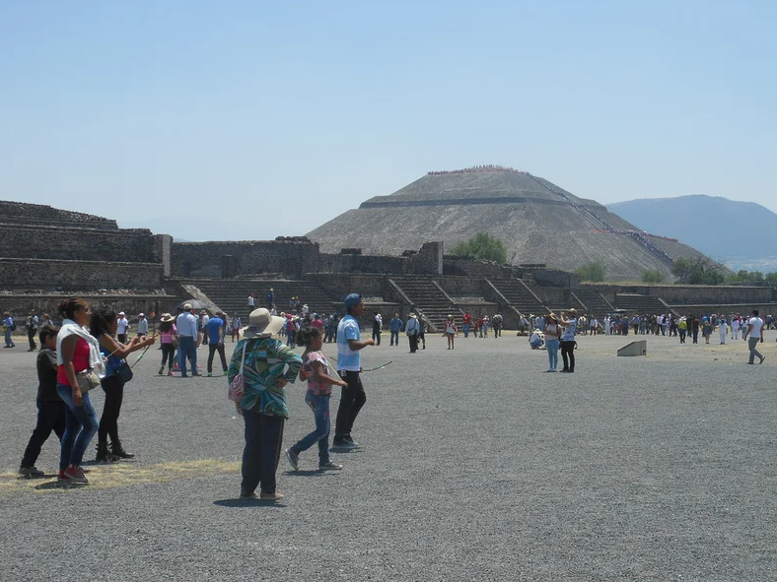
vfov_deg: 21.9
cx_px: 392
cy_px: 291
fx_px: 1504
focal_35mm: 67
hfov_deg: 29.0
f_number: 4.3
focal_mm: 11.7
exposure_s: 1/800
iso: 80
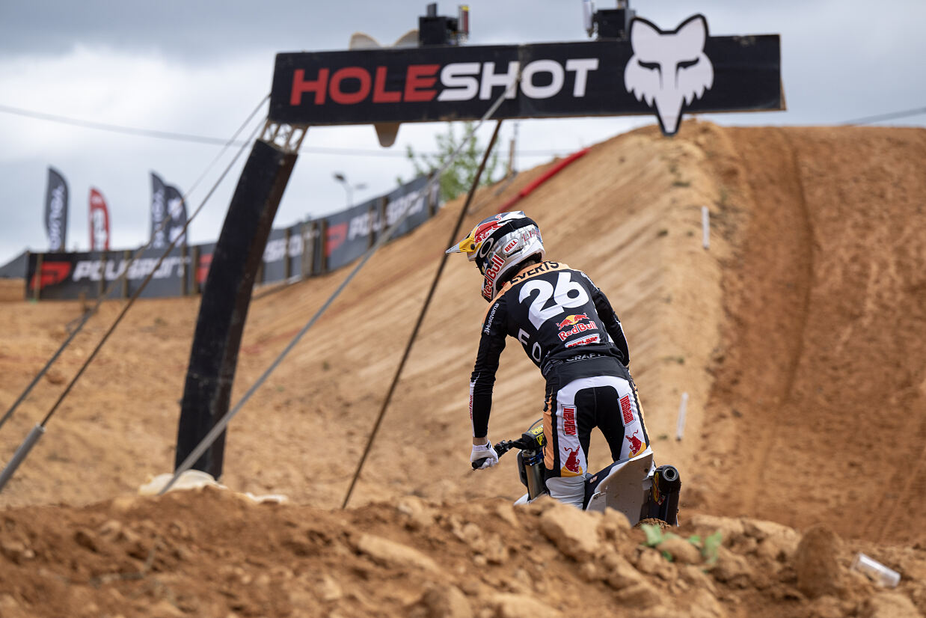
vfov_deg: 7.6
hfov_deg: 11.4
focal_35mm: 180
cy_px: 309
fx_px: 4631
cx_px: 463
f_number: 5
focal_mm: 180
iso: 200
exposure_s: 1/1600
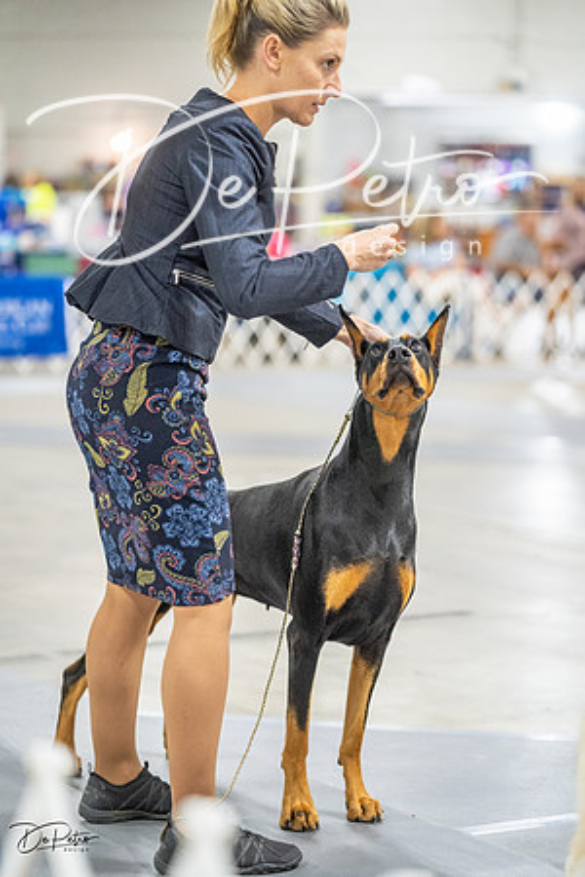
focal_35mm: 102
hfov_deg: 13.4
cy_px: 438
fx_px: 2486
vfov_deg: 20.0
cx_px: 292
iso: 4000
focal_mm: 102
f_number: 2.8
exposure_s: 1/160
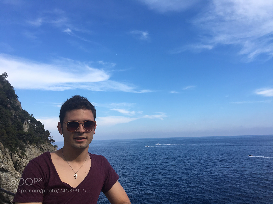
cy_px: 102
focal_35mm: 29
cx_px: 136
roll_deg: +1.5
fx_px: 229
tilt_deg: +8.4
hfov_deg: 61.7
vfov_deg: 48.2
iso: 25
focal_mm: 4.15
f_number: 2.2
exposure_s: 1/1183
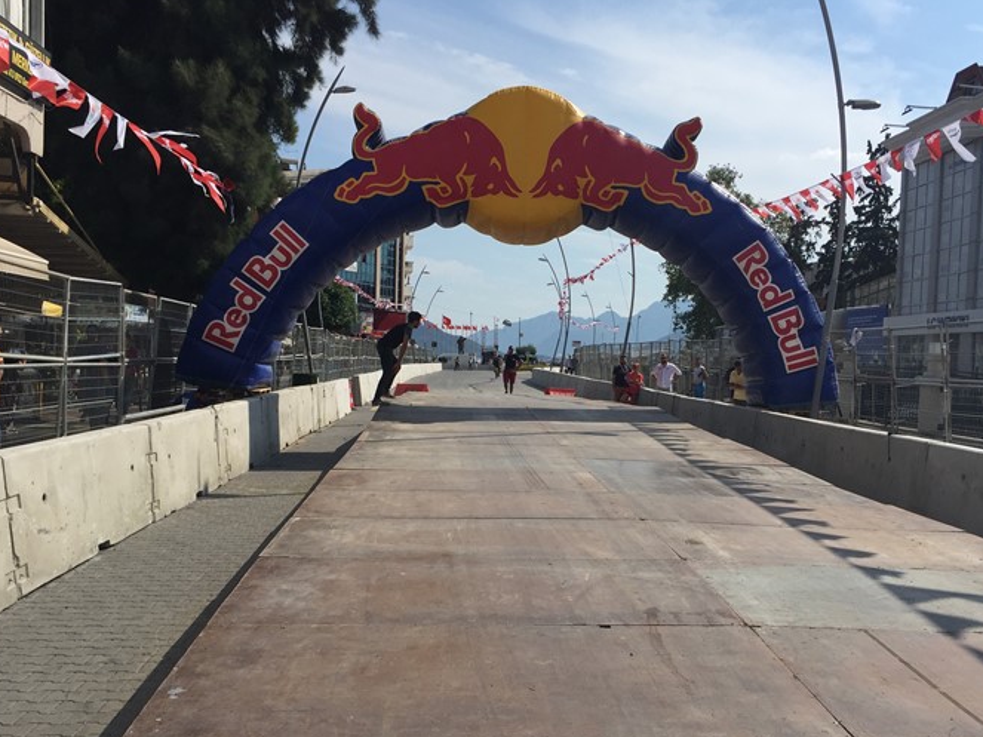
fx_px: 994
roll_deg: -3.7
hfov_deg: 52.5
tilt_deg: -3.0
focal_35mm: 35
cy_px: 430
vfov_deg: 40.6
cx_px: 549
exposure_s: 1/4405
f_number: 2.2
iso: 32
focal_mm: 4.15
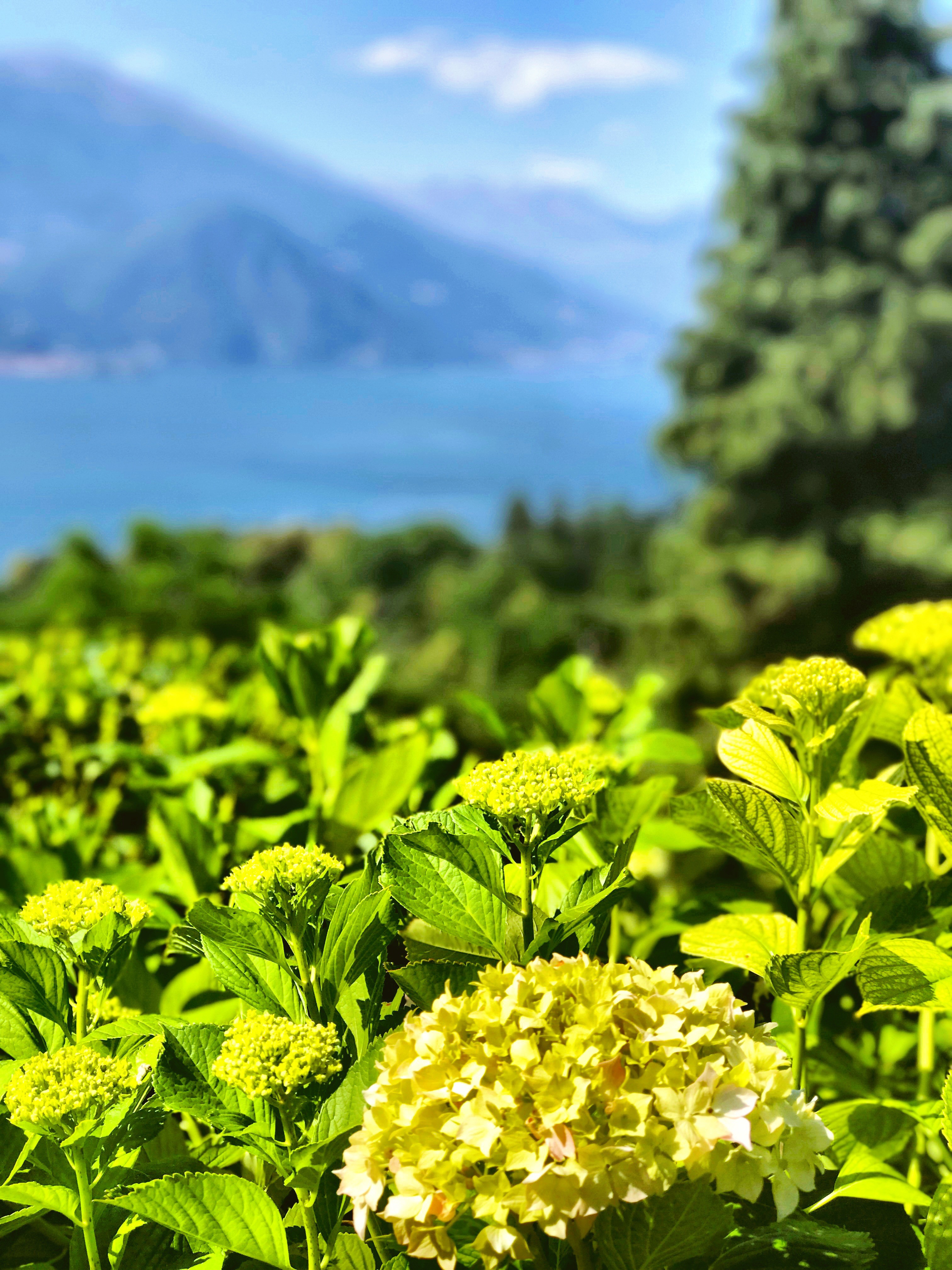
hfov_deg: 25.7
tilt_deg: -7.7
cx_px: 476
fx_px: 2090
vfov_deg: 33.8
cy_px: 635
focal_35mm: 57
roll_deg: -2.9
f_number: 2.8
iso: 20
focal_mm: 6.6
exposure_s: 1/772
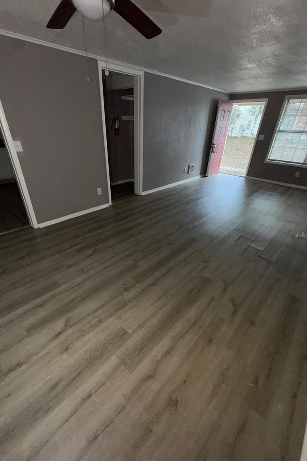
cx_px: 144
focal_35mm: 15
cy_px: 235
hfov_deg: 77.3
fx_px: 192
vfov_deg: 100.4
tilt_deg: -29.6
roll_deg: -1.5
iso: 100
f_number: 2.2
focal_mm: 2.22
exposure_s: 1/50
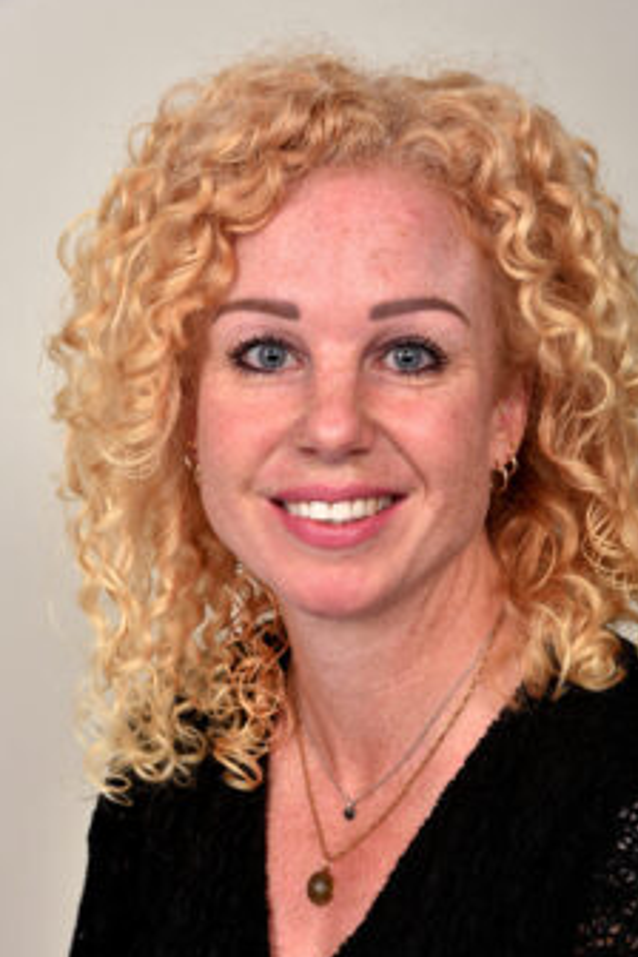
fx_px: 2605
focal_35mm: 98
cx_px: 356
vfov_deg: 20.8
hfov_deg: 14.0
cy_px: 531
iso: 100
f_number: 9
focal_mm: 86
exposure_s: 1/160
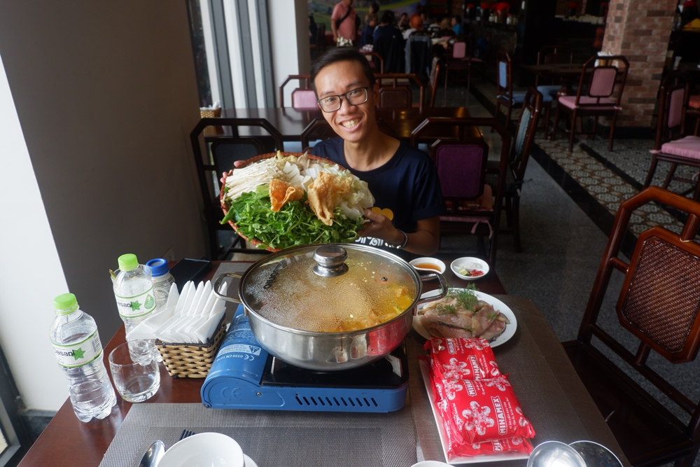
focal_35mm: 24
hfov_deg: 73.7
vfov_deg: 53.1
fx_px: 467
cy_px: 234
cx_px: 350
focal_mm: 16
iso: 400
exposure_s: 1/120
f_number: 4
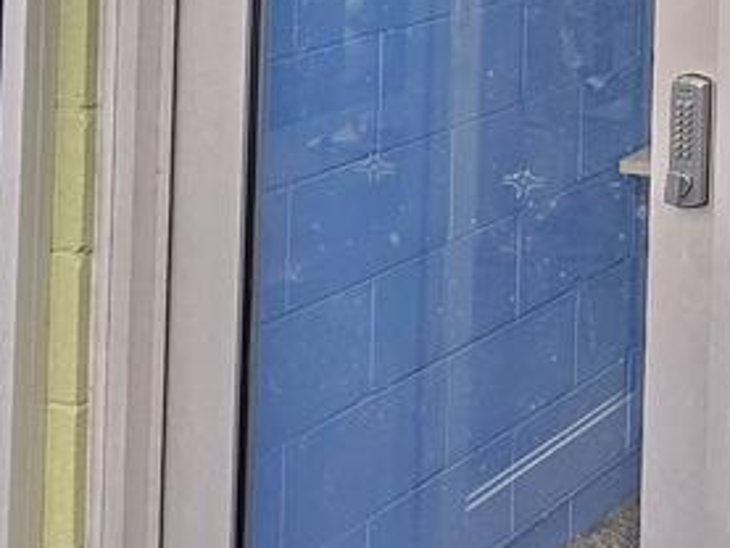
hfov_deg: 20.0
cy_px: -311
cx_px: 1083
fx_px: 1793
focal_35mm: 85
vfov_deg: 15.8
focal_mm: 6.3
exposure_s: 1/50
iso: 640
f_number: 1.7
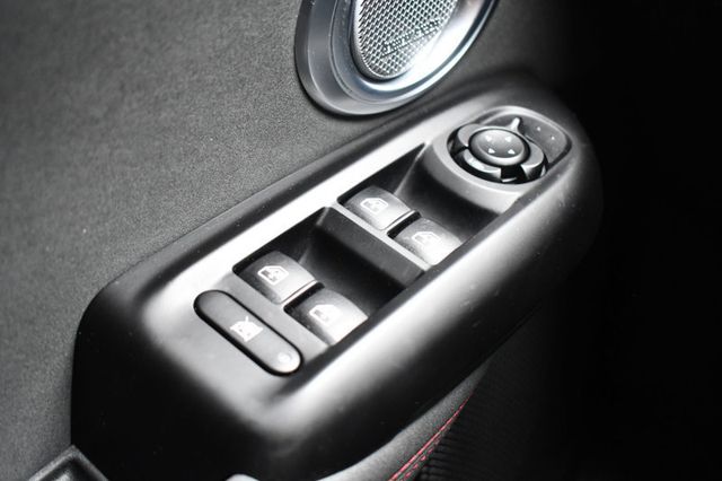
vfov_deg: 29.2
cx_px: 361
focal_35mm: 46
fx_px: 922
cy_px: 240
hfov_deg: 42.8
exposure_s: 1/60
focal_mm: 31
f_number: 4.2
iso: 3200
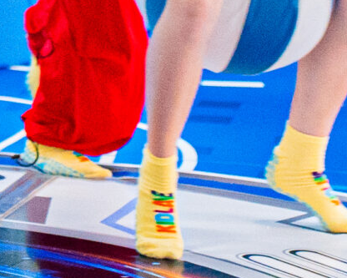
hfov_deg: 6.6
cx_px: -326
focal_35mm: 283
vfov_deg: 5.3
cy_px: -340
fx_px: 2907
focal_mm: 49
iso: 8000
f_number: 2.8
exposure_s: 1/320
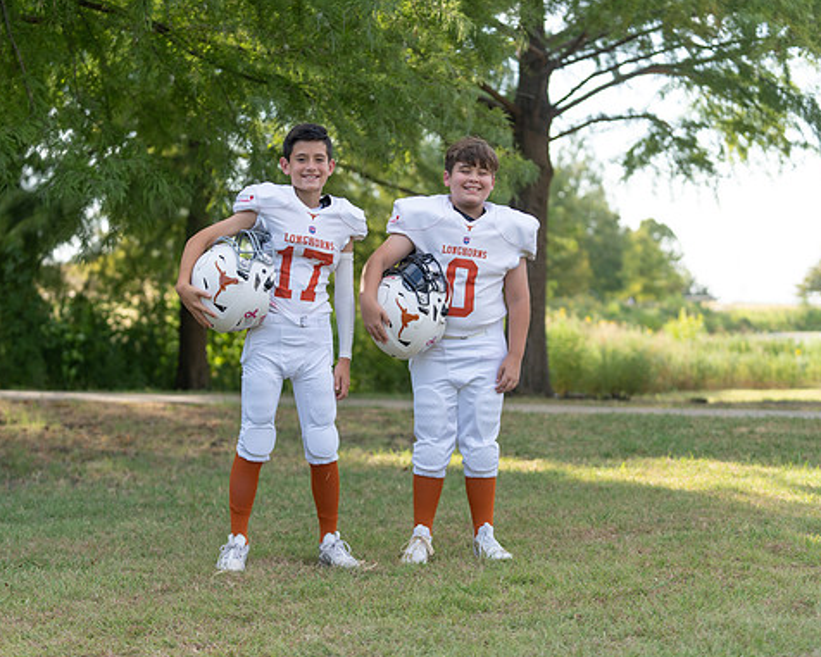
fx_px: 1944
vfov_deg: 19.2
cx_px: 395
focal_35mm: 80
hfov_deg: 23.8
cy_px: 327
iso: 100
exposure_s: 1/400
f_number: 2.8
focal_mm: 70
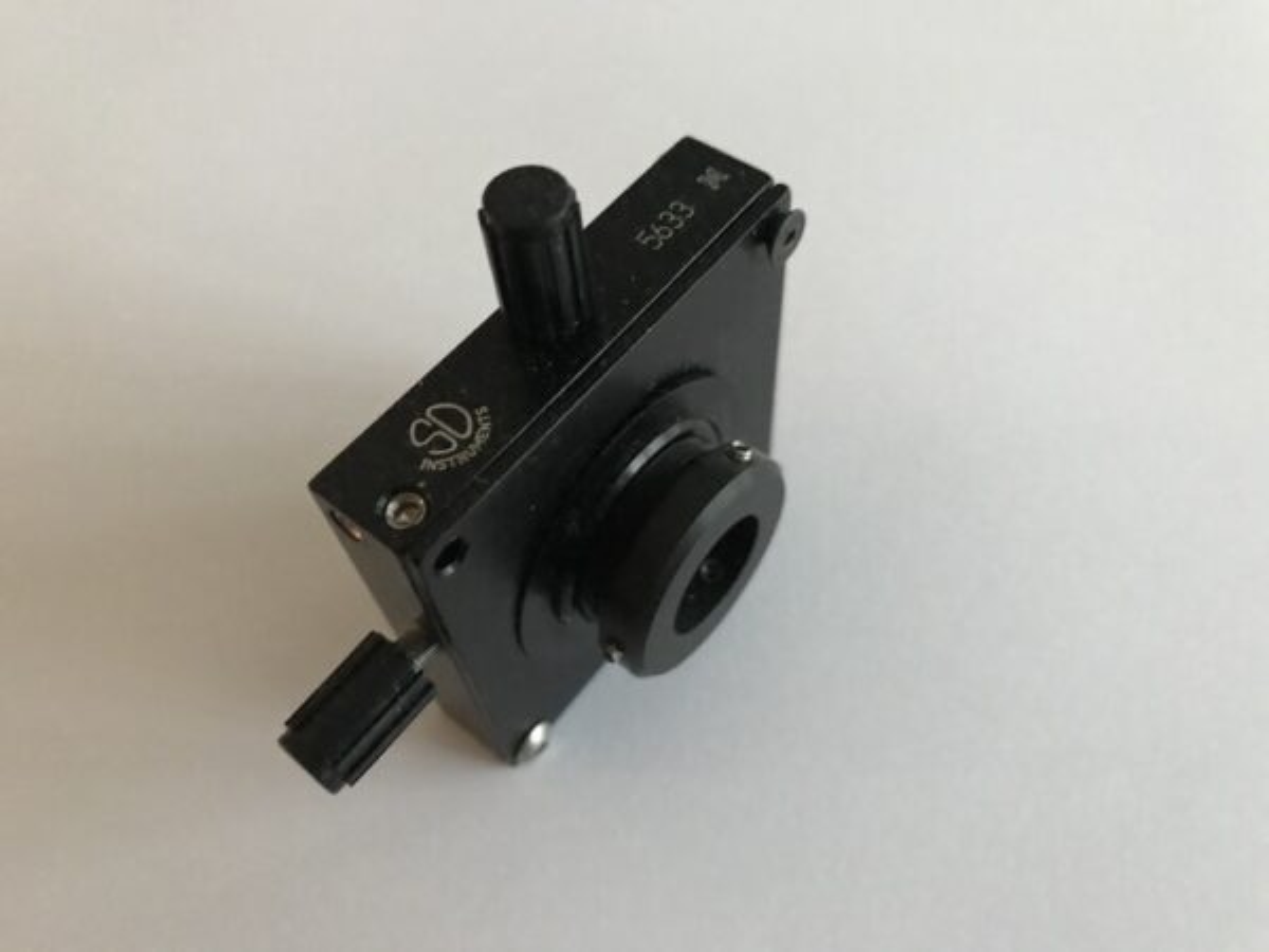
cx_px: 634
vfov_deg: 49.7
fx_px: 1026
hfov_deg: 63.4
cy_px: 476
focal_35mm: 28
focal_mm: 3.99
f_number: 1.8
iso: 100
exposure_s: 1/4
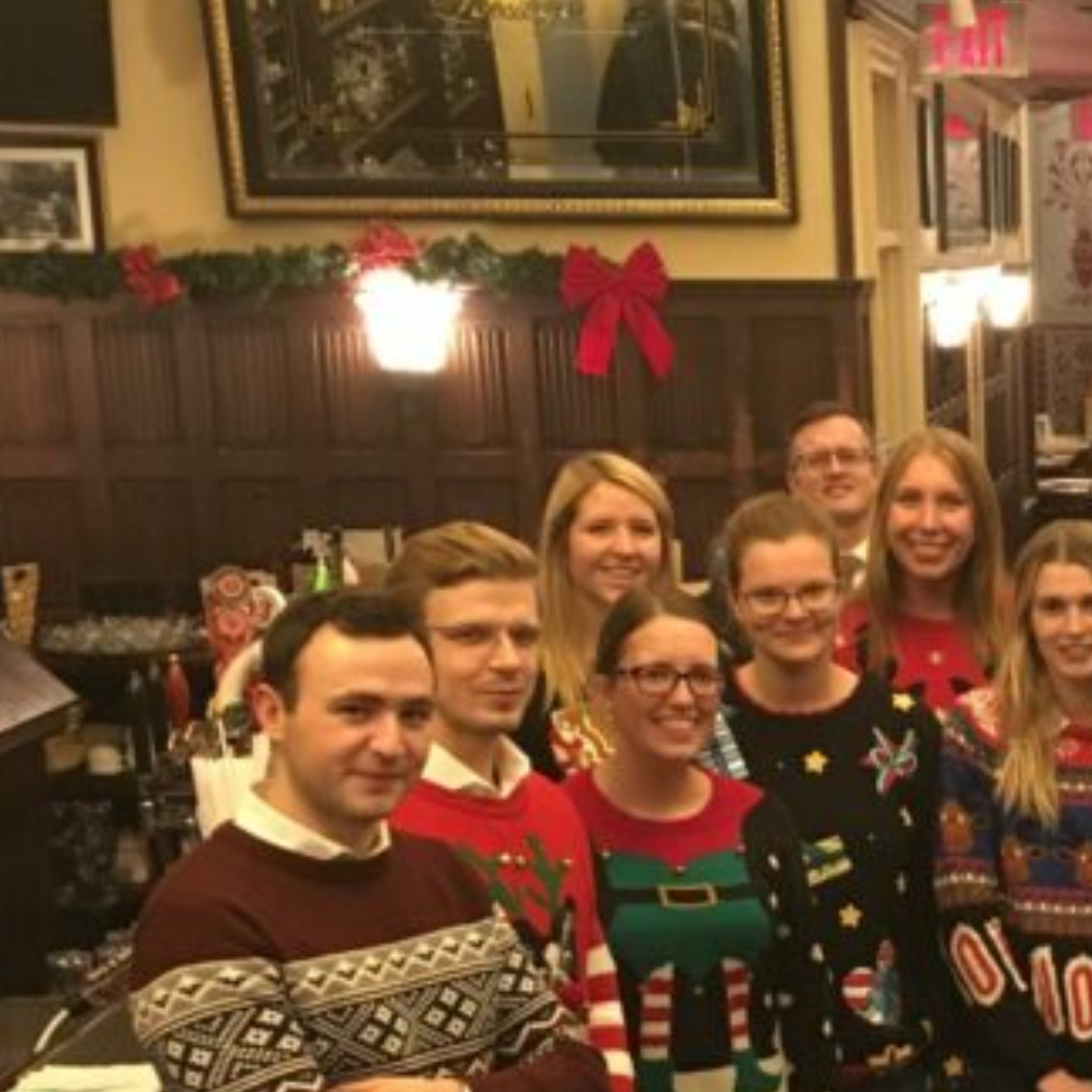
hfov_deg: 19.9
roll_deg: +0.1
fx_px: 2891
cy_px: 913
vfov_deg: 21.1
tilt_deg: -13.1
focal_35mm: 81
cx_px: 1352
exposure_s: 1/15
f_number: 2.2
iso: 200
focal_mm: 4.15
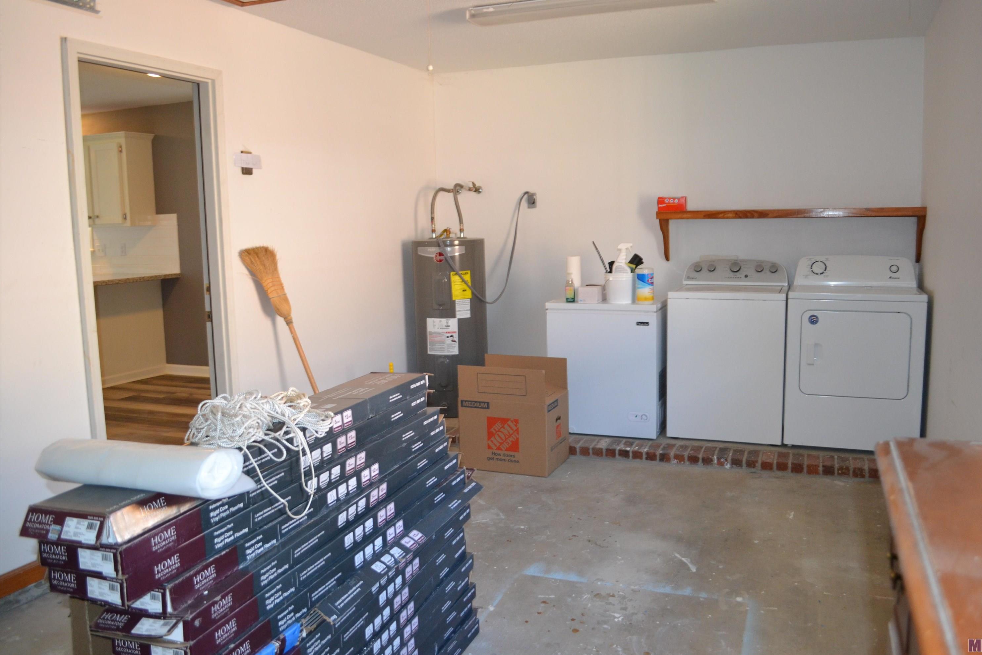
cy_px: 319
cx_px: 509
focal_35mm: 28
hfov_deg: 65.5
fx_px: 764
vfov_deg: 46.4
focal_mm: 18
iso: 900
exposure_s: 1/60
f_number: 3.5
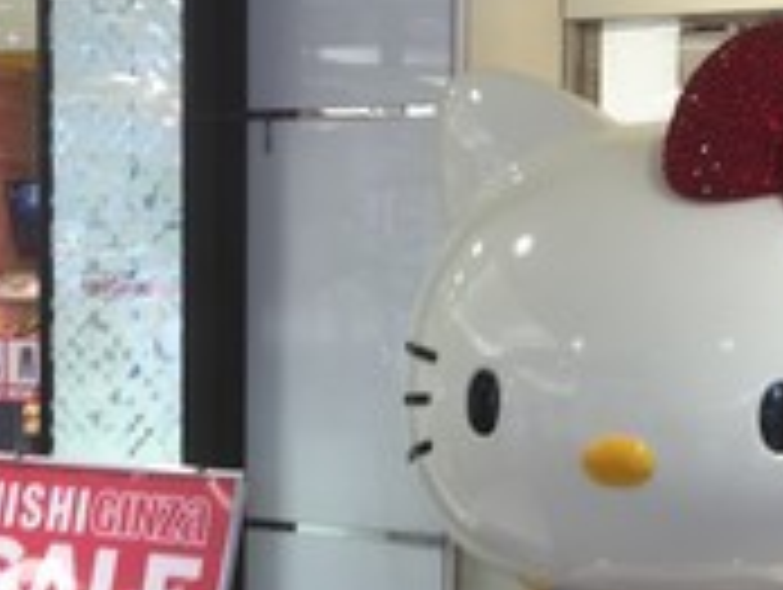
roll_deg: -3.2
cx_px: 558
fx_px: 1699
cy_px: 419
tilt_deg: -3.7
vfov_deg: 19.6
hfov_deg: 25.7
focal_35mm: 75
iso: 40
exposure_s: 1/60
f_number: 2.2
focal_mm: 4.15
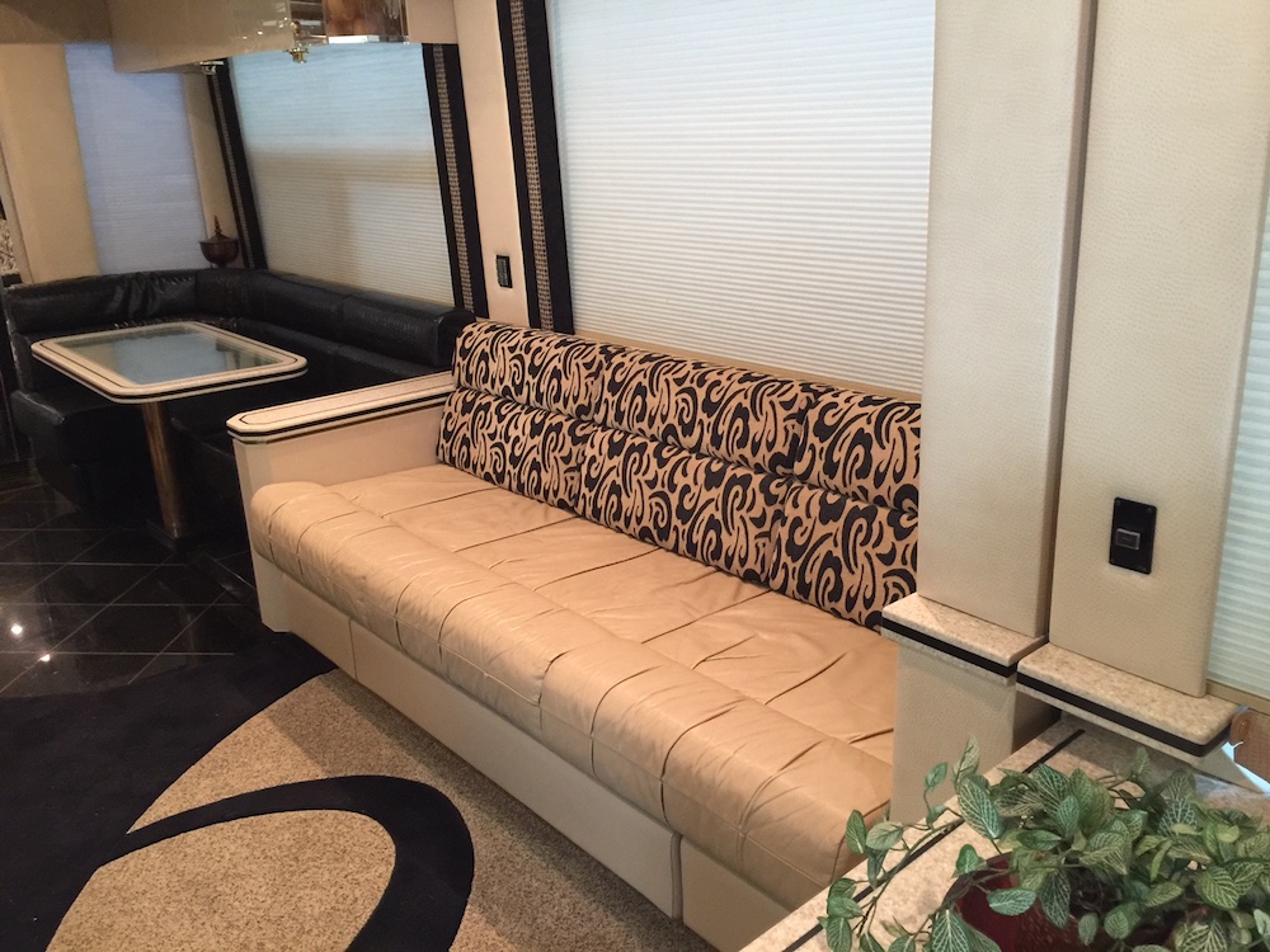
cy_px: 476
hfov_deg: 61.7
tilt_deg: -16.5
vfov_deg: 48.2
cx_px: 635
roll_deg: +0.6
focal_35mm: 29
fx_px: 1064
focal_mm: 4.15
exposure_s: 1/15
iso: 125
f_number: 2.2
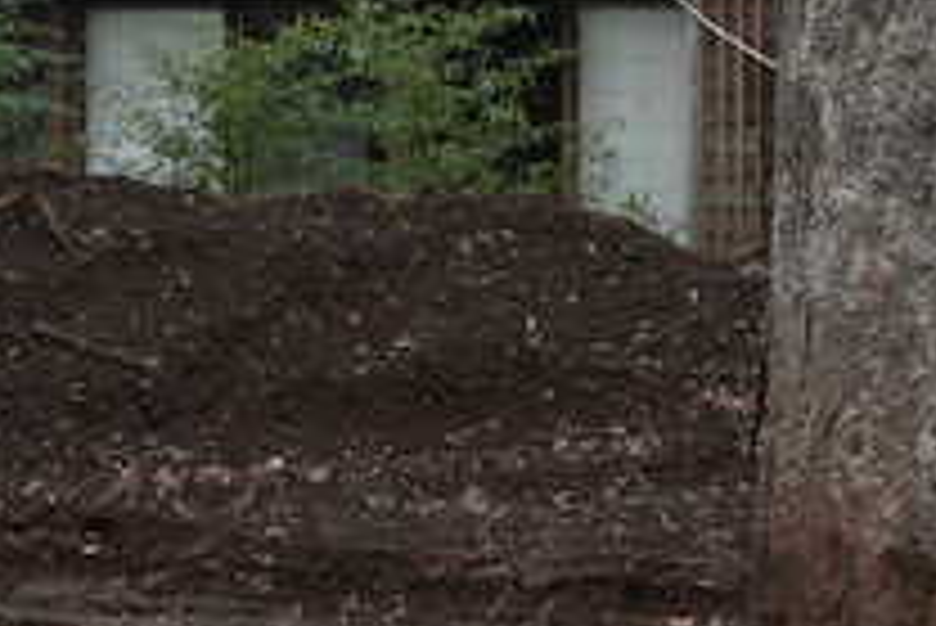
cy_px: -252
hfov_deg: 8.7
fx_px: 6140
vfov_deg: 5.8
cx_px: 986
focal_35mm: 236
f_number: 7.1
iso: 160
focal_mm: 32
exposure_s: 1/160
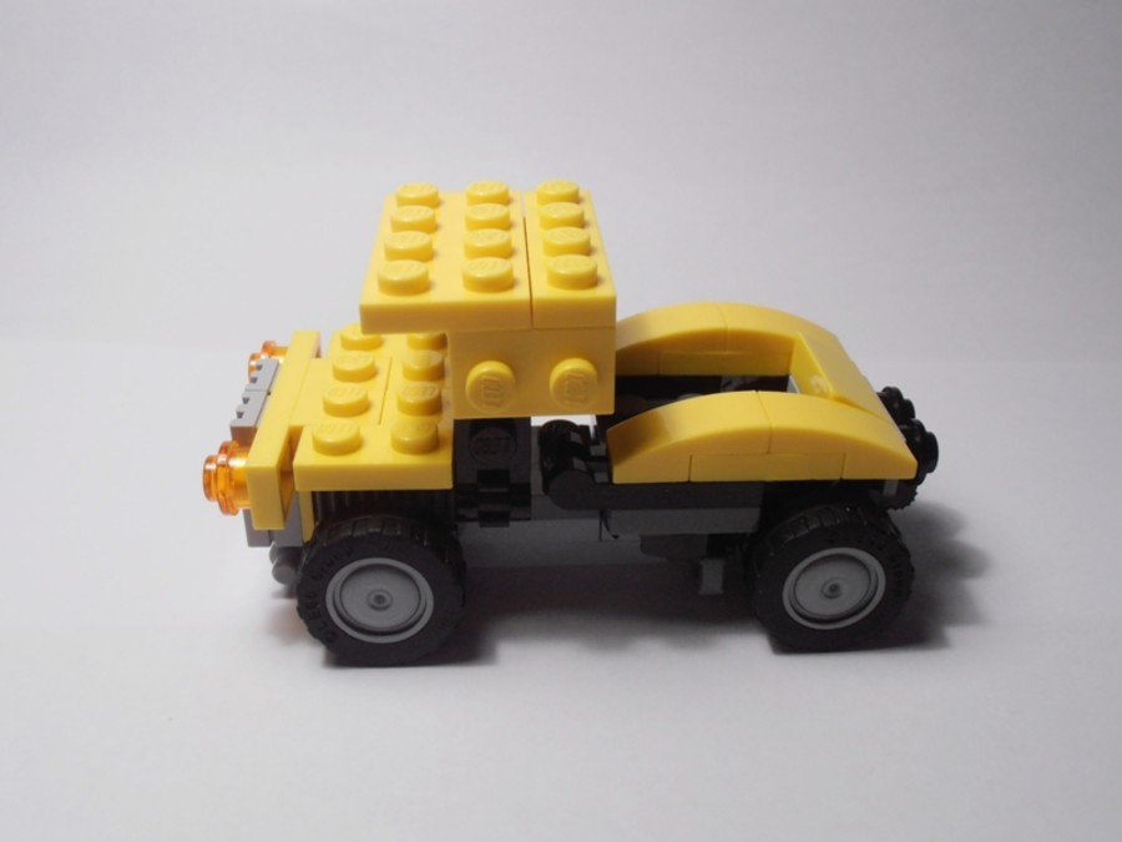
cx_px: 561
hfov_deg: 50.1
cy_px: 421
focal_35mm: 37
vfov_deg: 38.7
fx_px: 1199
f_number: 3.9
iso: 80
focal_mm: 6.61
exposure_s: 1/60
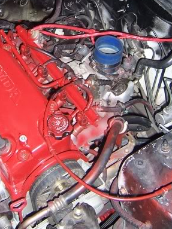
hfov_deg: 21.1
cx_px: 44
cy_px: 10
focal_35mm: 69
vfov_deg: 26.9
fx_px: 457
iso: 140
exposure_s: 1/2
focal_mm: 5.5
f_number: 2.8
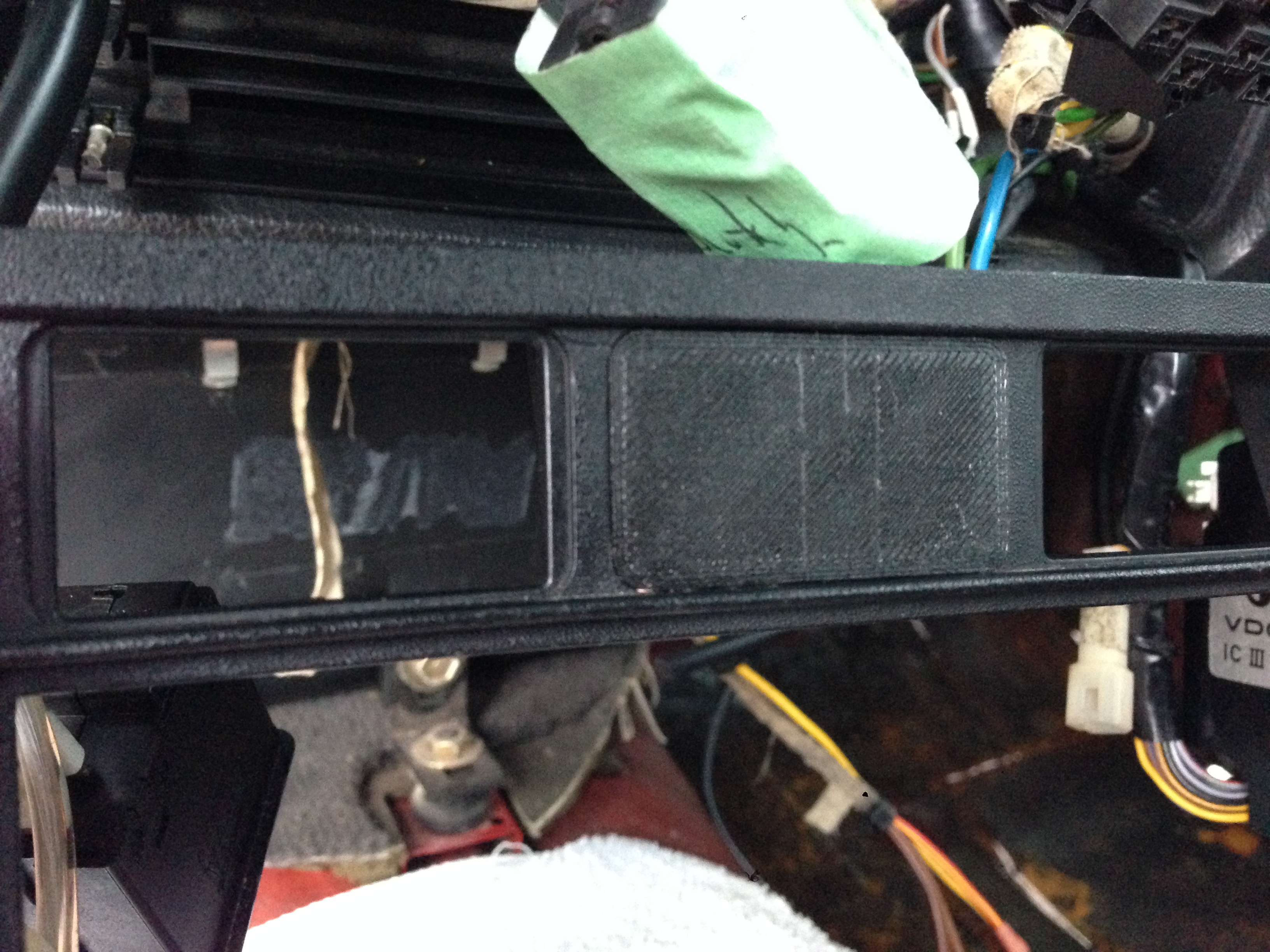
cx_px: 635
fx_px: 1211
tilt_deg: -22.2
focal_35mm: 33
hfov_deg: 55.4
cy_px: 476
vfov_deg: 42.9
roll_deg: -3.3
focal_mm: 4.12
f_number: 2.4
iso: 500
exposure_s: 1/15
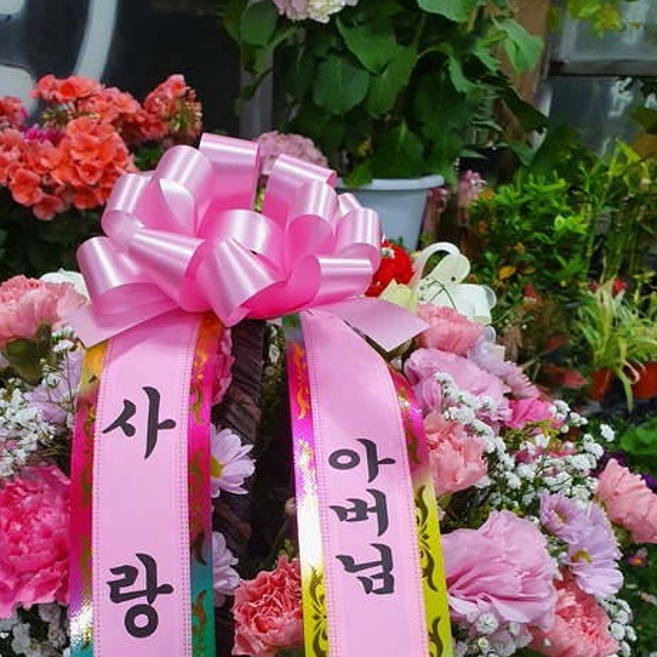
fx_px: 859
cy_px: 567
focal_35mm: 40
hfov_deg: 41.4
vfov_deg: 39.4
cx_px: 233
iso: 200
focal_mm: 4.32
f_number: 2.4
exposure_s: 1/60
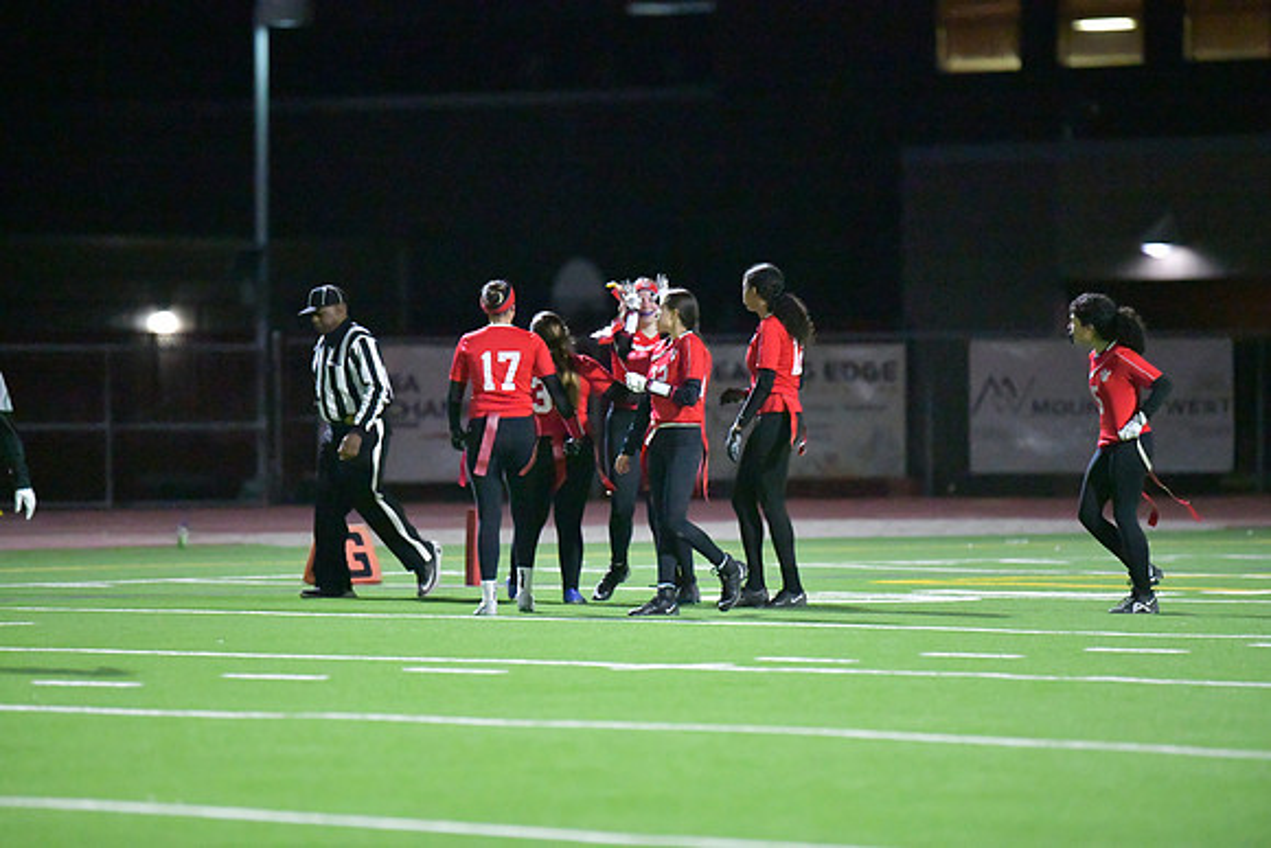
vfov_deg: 4.6
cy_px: 424
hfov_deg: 6.9
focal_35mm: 300
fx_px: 10594
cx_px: 636
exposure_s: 1/2500
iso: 25600
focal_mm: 300
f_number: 2.8
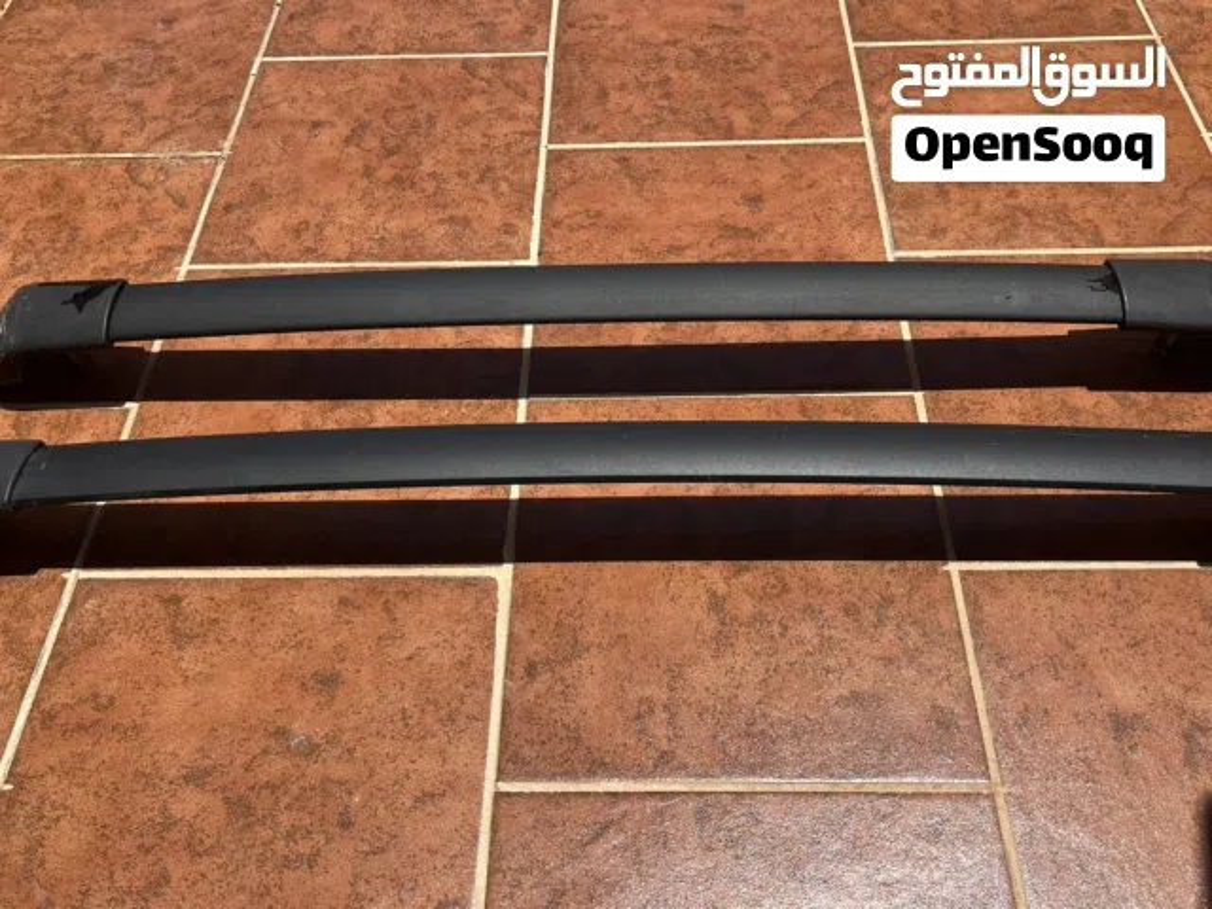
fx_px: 910
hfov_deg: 67.3
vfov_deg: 53.1
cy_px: 454
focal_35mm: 26
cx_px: 606
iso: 50
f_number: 1.6
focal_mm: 5.1
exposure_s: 1/4651
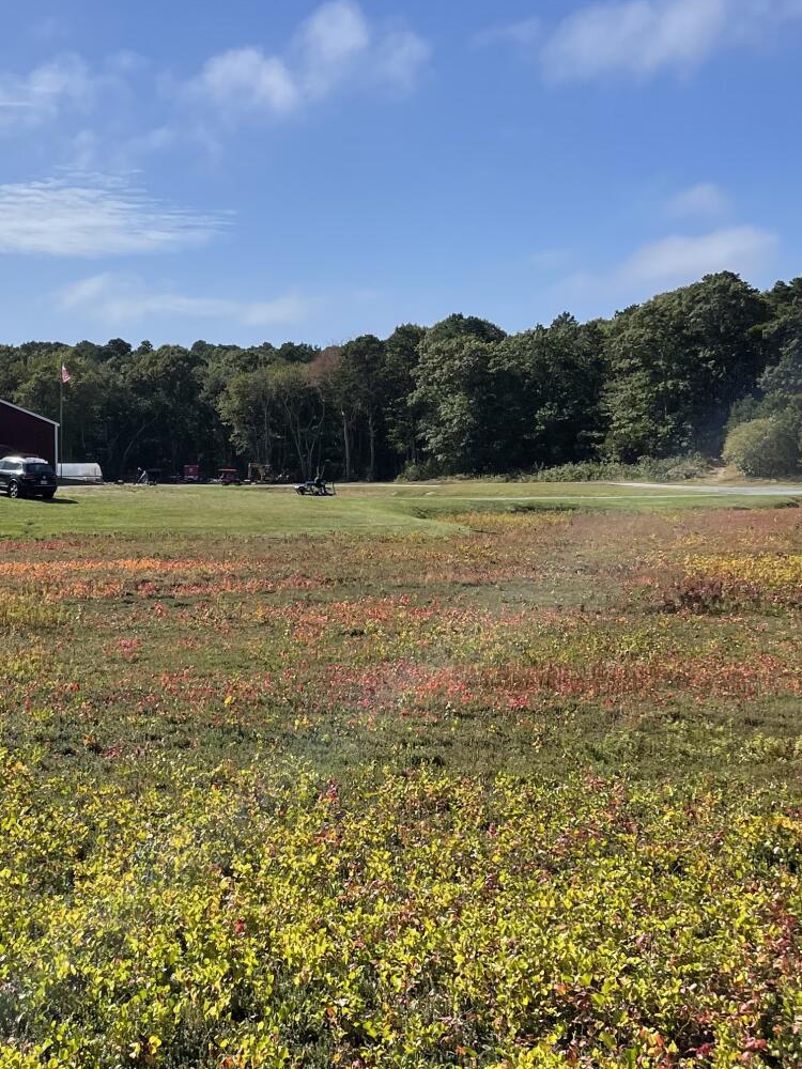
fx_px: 1606
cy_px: 552
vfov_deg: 36.8
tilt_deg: -2.8
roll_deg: +0.4
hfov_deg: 27.1
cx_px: 83
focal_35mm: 52
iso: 32
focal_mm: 4.2
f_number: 1.6
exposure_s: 1/5291
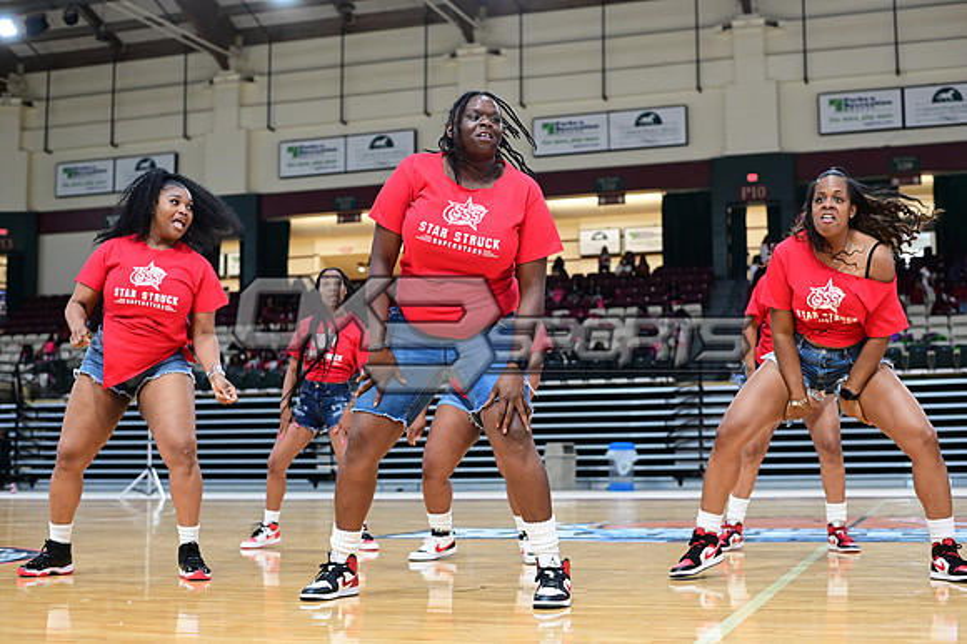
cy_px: 322
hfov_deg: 39.6
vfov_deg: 27.0
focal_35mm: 50
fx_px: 1342
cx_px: 484
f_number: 3.2
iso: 6400
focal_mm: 50
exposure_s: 1/1000
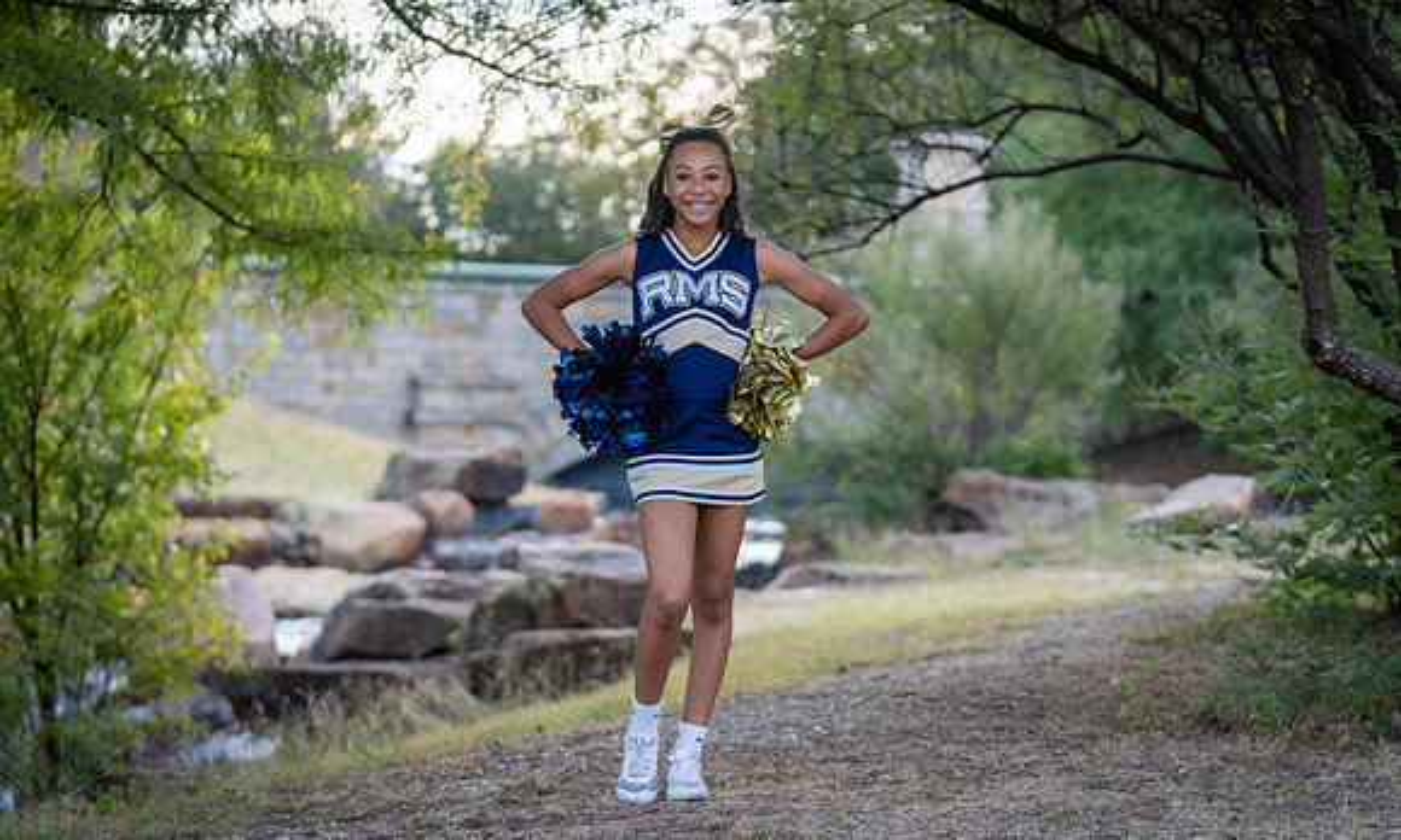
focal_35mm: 77
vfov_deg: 16.5
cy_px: 469
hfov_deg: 27.2
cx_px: 704
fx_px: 2893
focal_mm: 74
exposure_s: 1/320
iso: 250
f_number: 2.8
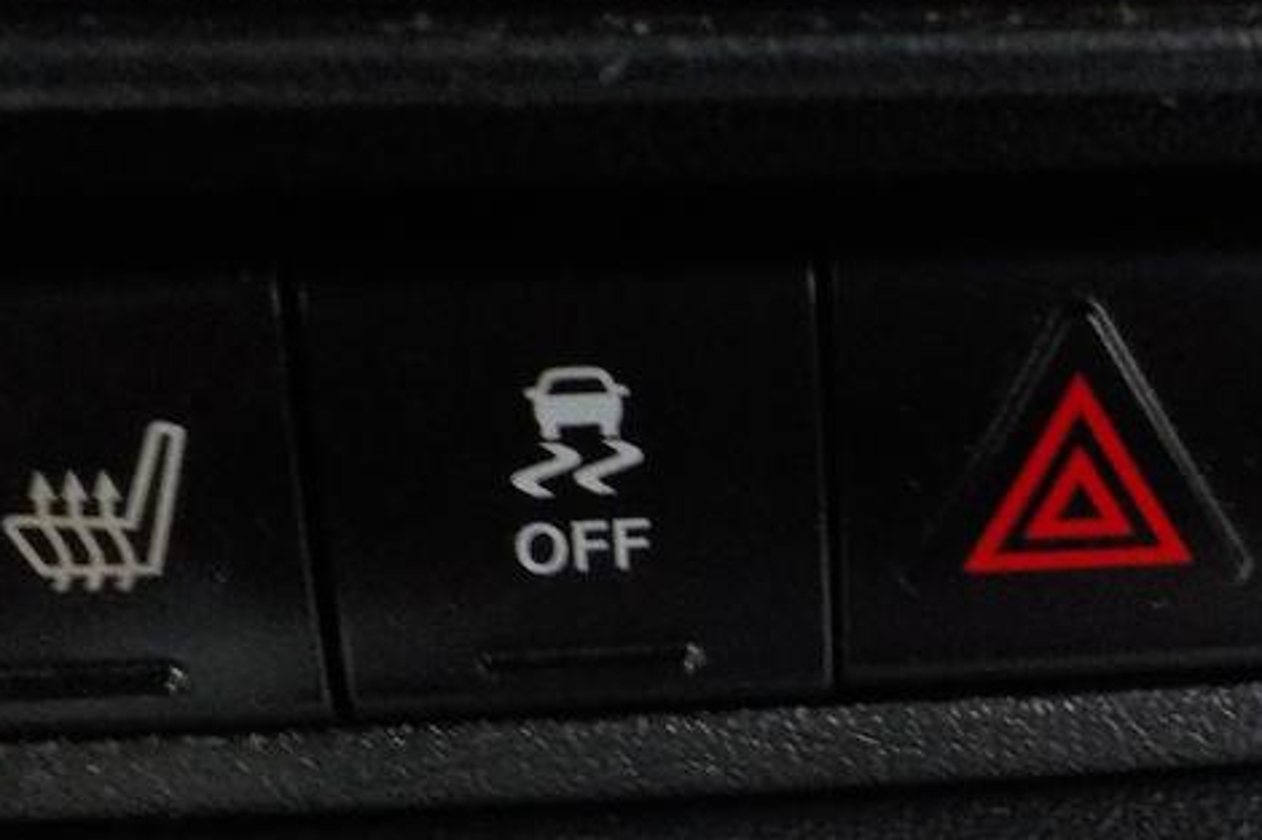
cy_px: 733
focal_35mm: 85
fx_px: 2979
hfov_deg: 22.8
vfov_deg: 15.9
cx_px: 1308
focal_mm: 4.1
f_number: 3.3
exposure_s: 1/25
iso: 400
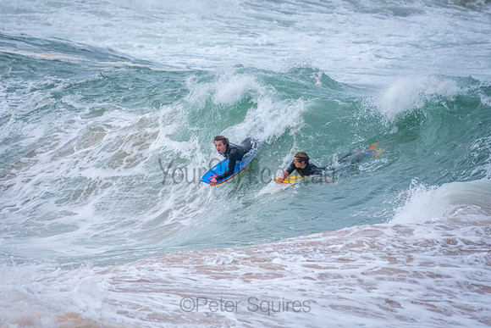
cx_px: 246
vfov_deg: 1.8
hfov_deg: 2.7
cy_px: 164
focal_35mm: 750
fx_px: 10231
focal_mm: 500
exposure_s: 1/1000
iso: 400
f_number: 5.6
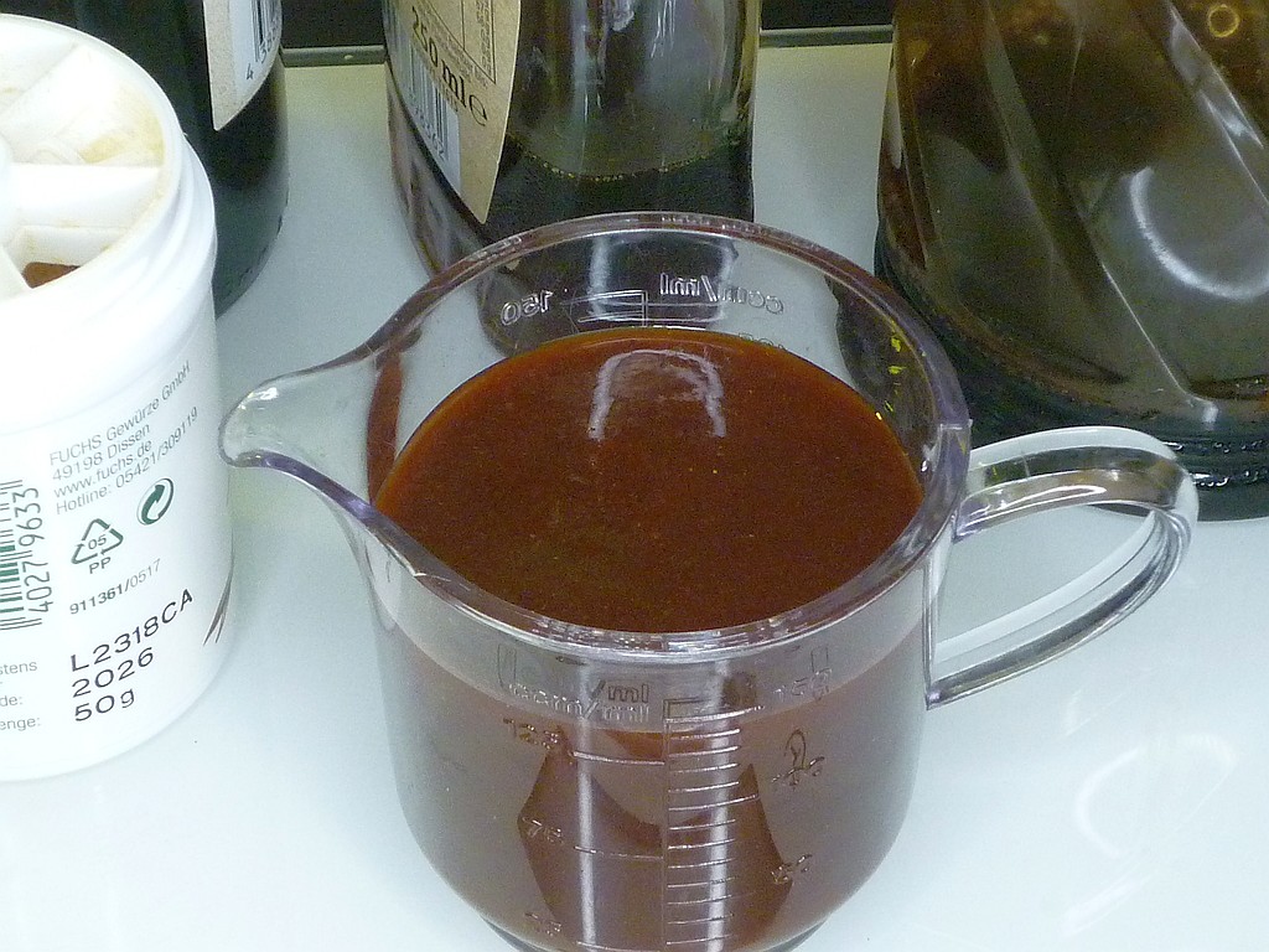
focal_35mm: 106
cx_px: 634
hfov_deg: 18.5
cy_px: 476
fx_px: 3886
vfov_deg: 14.0
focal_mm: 9.9
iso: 400
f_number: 3.6
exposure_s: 1/50
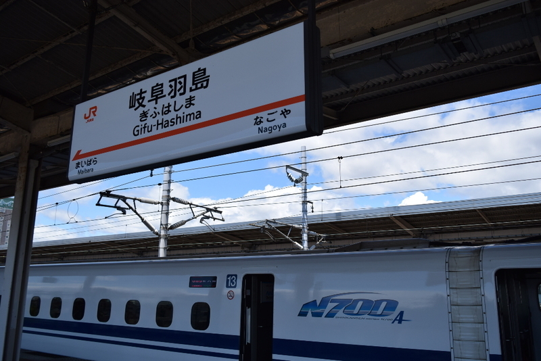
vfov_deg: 41.7
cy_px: 180
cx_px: 270
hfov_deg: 59.5
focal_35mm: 32
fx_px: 474
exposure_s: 1/1000
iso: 100
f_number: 5
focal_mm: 21
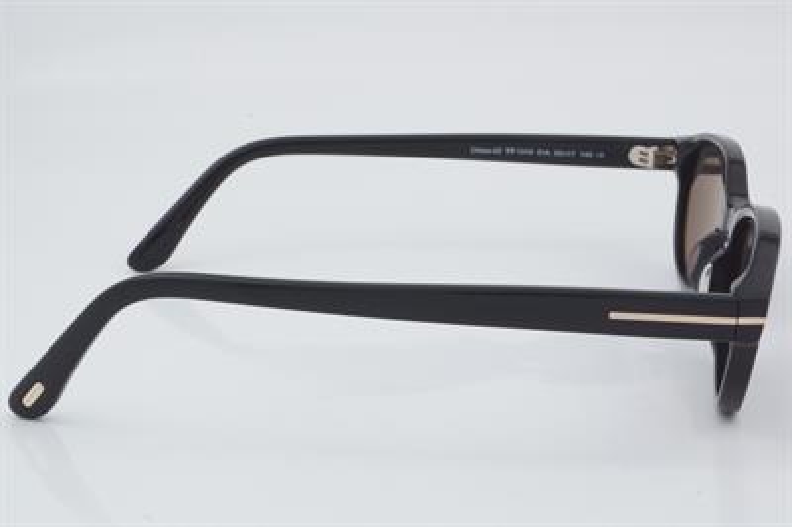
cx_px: 396
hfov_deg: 24.6
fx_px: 1813
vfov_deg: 16.5
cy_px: 264
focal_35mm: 82
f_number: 32
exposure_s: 1/3
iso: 100
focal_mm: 55
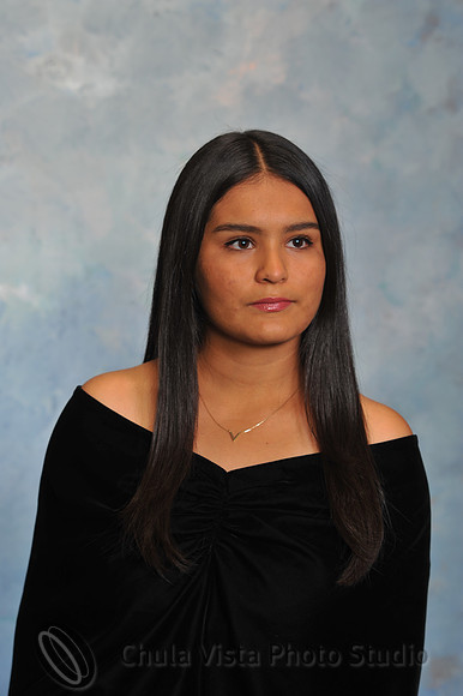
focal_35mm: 135
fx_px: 2607
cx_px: 232
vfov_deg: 15.2
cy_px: 348
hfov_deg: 10.1
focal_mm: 135
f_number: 7.1
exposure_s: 1/125
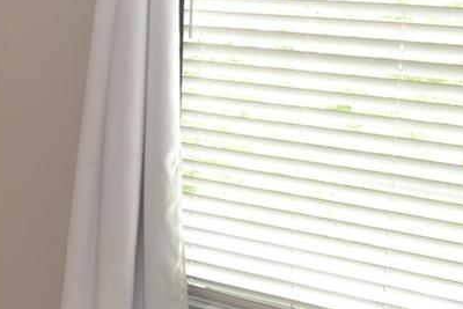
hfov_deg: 22.3
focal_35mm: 84
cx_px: -89
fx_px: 1081
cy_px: 38
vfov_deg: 16.1
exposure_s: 1/60
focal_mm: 14
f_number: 4
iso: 400
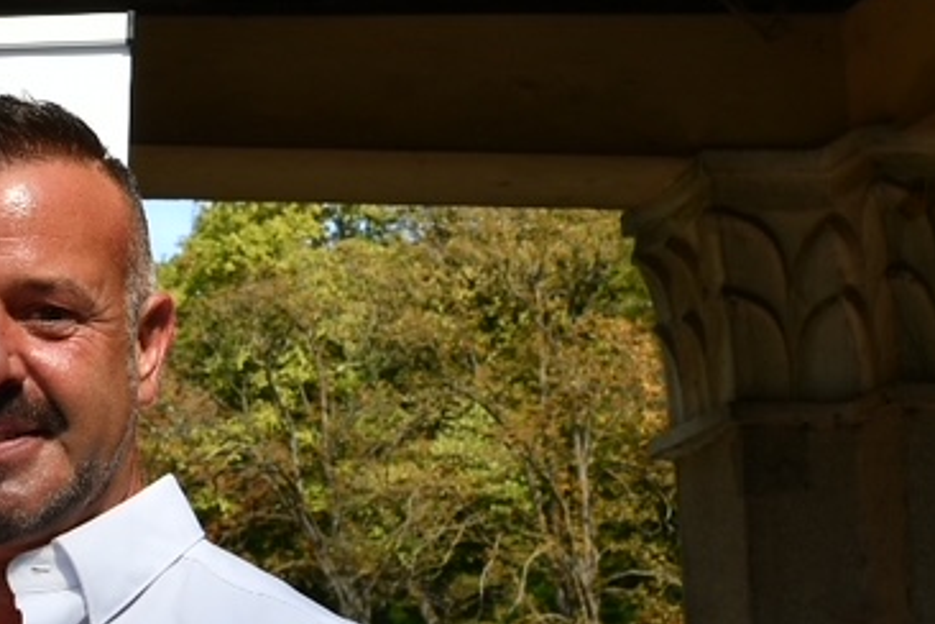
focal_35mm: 105
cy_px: 450
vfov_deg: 13.0
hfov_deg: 18.2
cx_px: -258
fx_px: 2727
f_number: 8
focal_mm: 20
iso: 125
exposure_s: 1/250
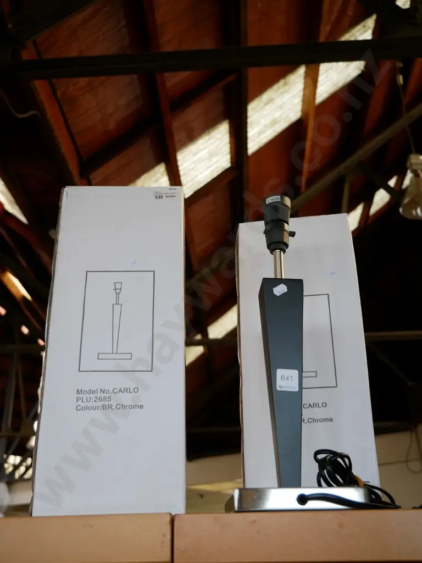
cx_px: 211
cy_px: 282
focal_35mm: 36
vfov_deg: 51.4
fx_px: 585
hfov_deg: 39.7
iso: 320
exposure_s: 1/60
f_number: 3.9
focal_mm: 18
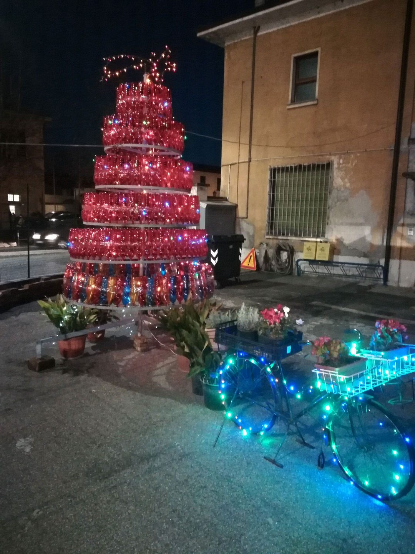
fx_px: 416
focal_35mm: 26
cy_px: 277
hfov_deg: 53.1
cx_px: 208
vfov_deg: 67.3
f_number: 2.2
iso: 3200
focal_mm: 3.83
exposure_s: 1/14.3
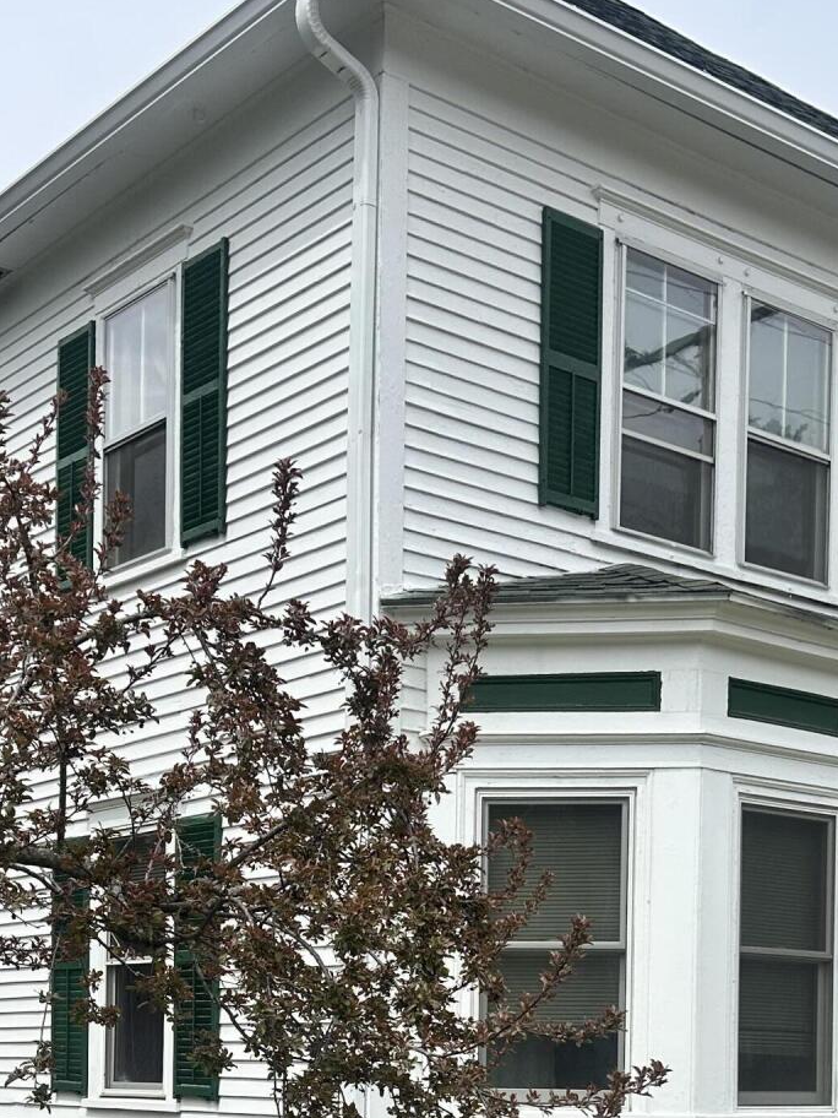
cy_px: 1062
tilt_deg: +0.1
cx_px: 485
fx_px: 1840
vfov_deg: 31.7
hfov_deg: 25.6
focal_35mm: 57
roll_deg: -1.9
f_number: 1.5
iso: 50
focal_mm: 5.7
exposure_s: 1/3831
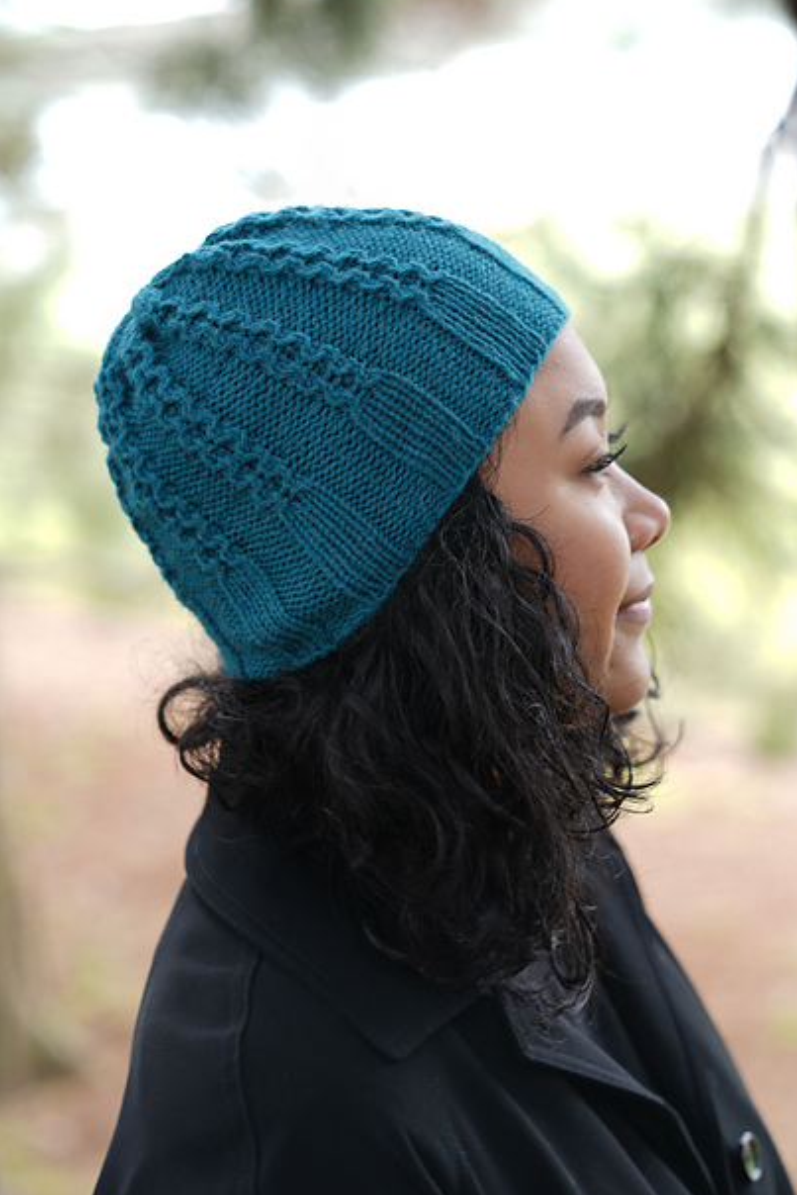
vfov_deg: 22.6
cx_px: 387
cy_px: 582
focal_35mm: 90
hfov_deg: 15.2
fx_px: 2987
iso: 80
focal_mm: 85
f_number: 4
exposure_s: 1/20
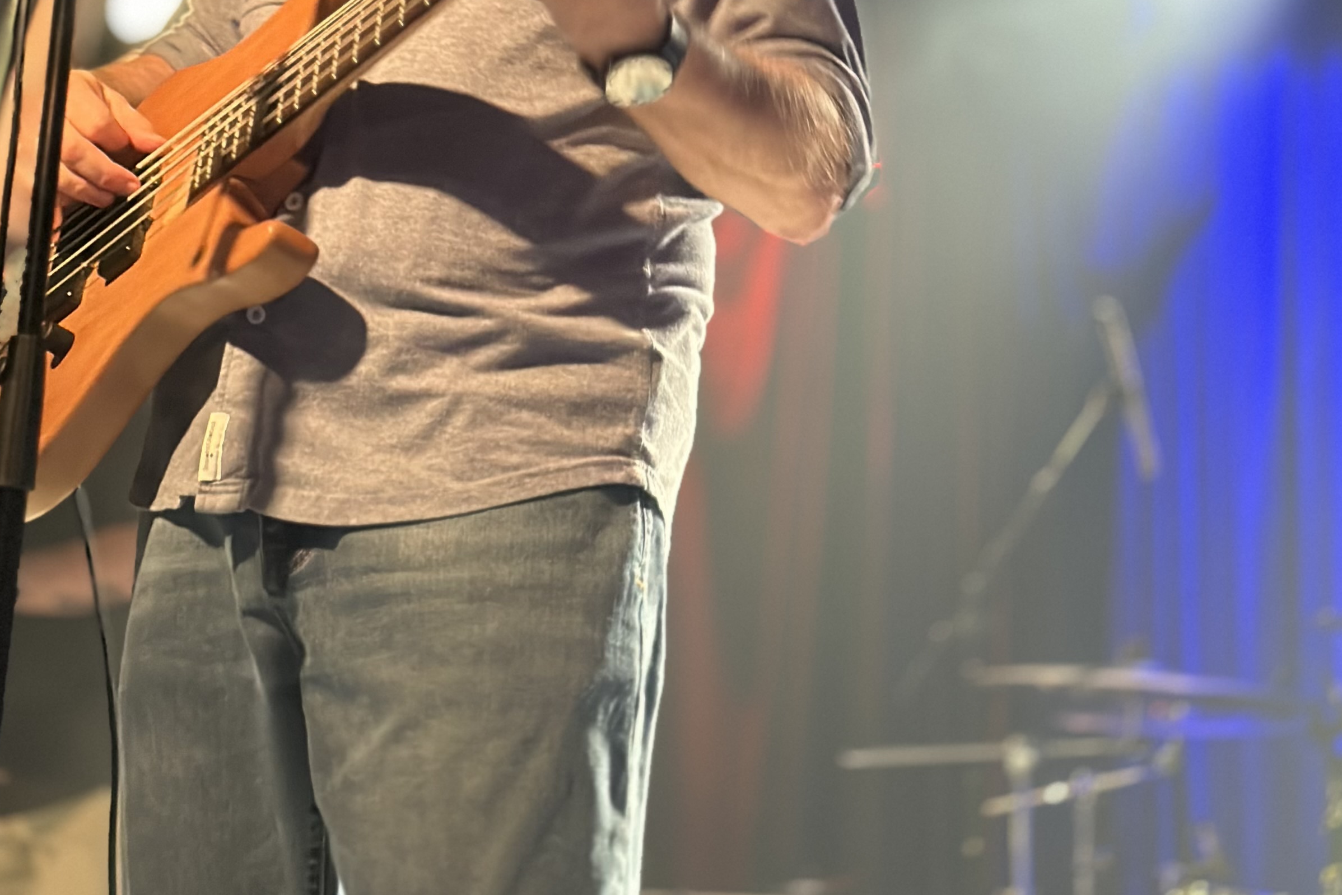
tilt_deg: +17.7
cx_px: 588
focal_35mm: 84
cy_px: -16
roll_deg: -4.3
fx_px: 3131
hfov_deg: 24.2
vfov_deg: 15.9
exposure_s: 1/30
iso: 800
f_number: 1.78
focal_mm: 6.86
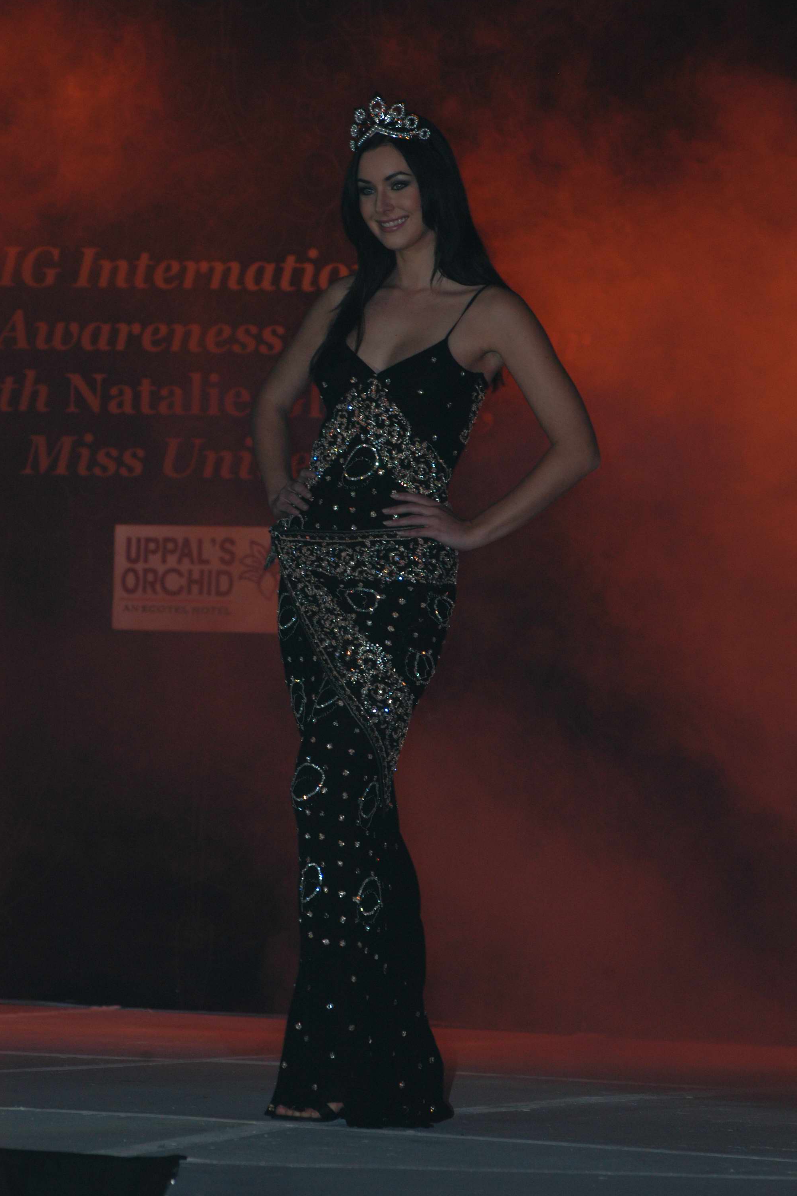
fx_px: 8501
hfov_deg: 5.4
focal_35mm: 256
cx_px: 398
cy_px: 596
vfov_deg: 8.0
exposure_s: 1/125
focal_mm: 170
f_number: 5.6
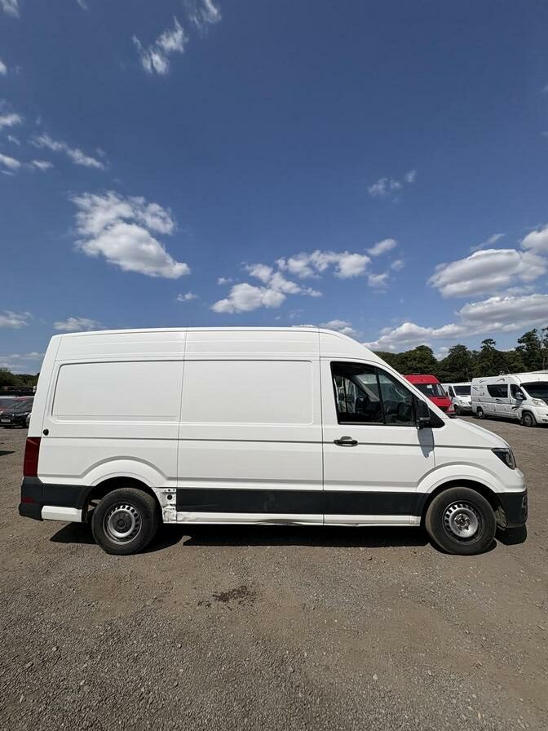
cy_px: 366
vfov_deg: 102.1
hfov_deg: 85.7
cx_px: 274
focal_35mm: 14
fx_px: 296
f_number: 2.2
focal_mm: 2.22
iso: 40
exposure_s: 1/6135
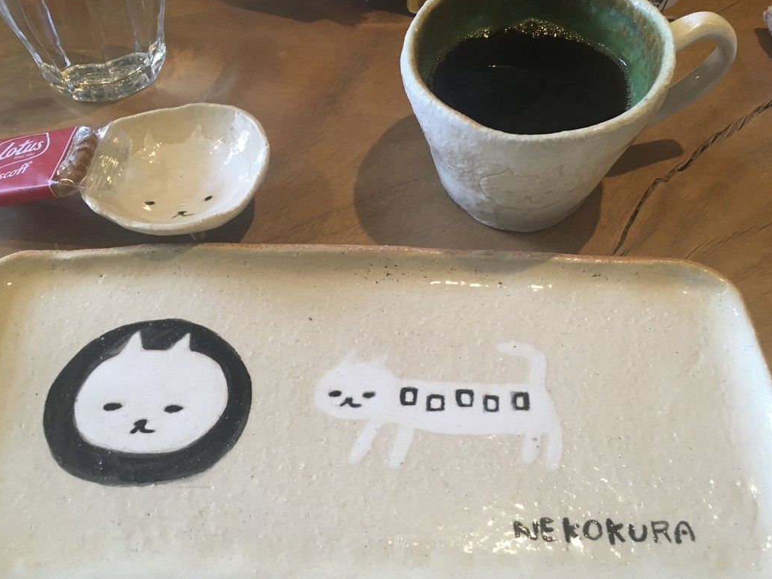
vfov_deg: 41.8
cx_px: 365
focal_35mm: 34
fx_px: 758
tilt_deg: -53.6
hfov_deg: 53.9
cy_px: 298
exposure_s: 1/30
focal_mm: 4.15
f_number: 2.2
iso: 125
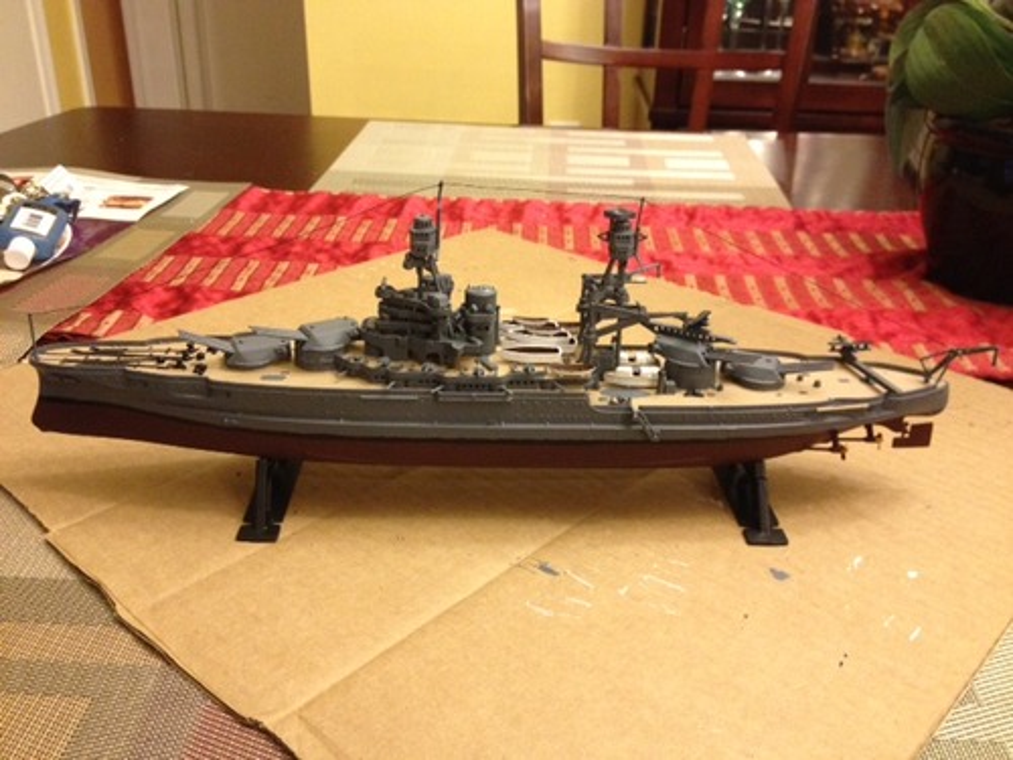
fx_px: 1024
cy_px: 380
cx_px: 506
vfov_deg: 40.7
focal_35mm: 35
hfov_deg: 52.6
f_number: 2.4
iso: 320
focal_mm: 4.28
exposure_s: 1/20
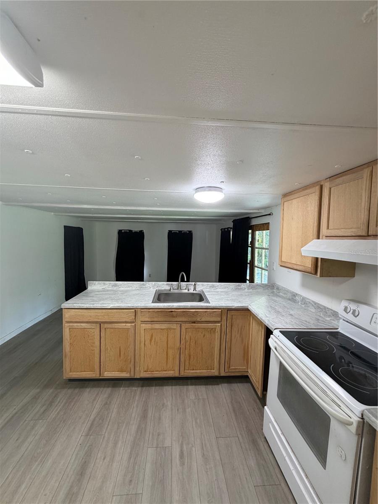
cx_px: 189
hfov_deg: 85.7
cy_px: 252
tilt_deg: -3.3
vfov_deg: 102.1
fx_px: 204
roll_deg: -0.7
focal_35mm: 14
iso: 160
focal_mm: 2.22
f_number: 2.2
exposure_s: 1/60
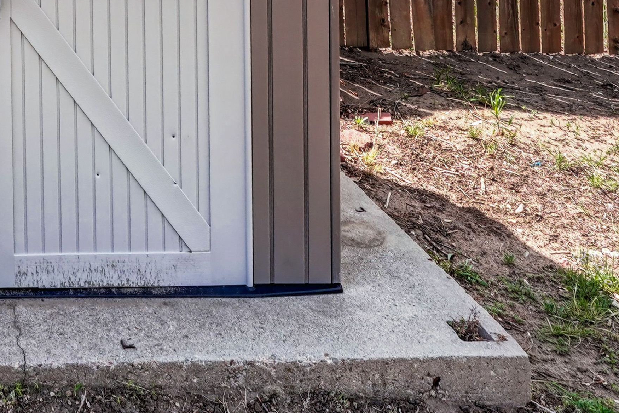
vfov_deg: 25.7
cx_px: 13
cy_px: -59
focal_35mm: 48
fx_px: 825
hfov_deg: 37.2
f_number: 9
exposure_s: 1/6400
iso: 400
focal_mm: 14
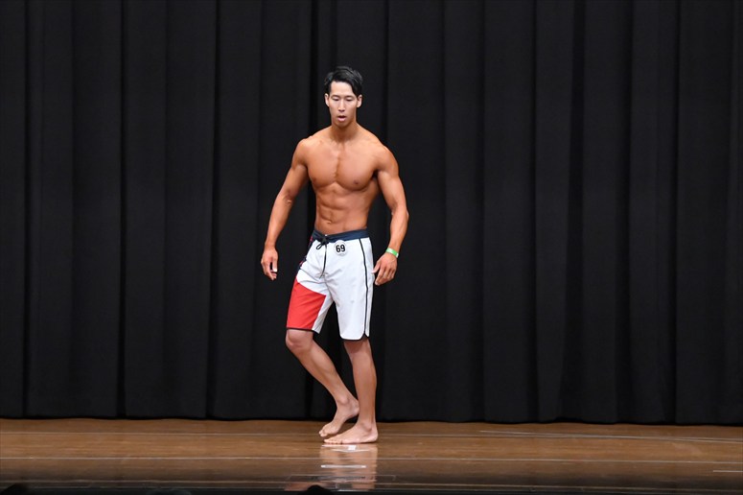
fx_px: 4167
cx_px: 372
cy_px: 248
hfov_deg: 10.2
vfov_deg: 6.8
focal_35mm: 202
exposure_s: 1/400
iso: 8000
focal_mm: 135
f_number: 5.6
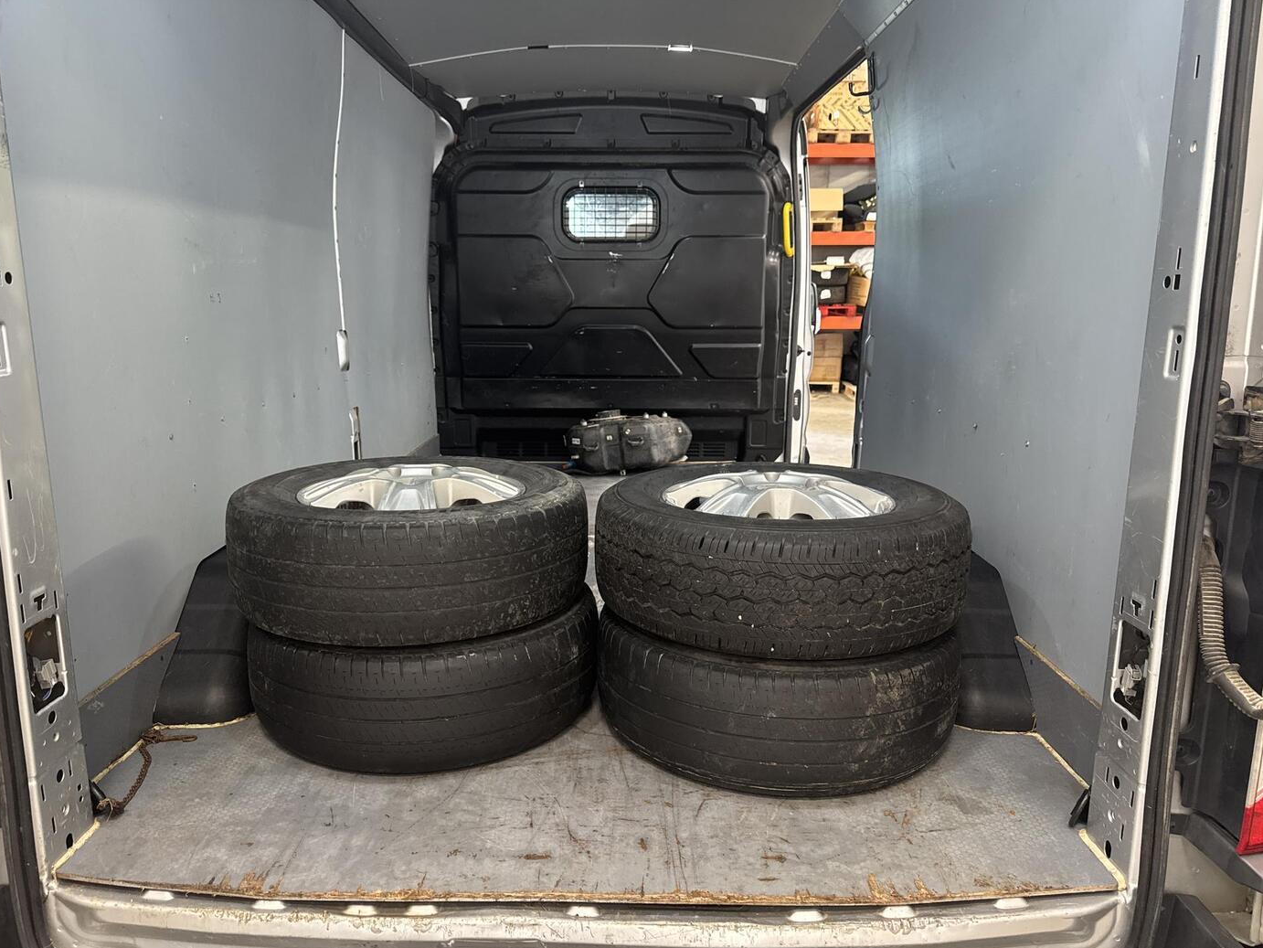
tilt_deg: -14.3
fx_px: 912
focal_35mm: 25
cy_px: 490
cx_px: 606
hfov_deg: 69.4
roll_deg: -0.5
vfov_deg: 54.9
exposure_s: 1/50
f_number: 1.78
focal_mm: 6.76
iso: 250
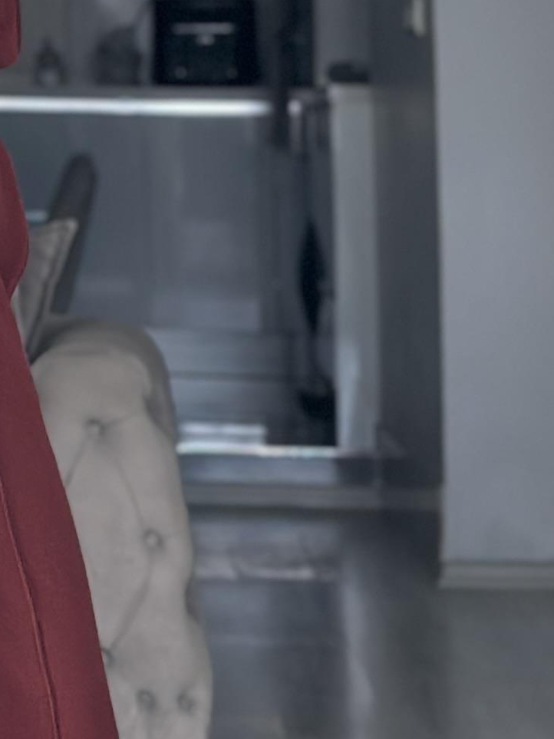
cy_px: 358
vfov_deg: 9.8
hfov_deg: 7.3
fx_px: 4290
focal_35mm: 201
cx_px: -231
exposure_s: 1/101
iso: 125
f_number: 1.78
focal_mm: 6.86
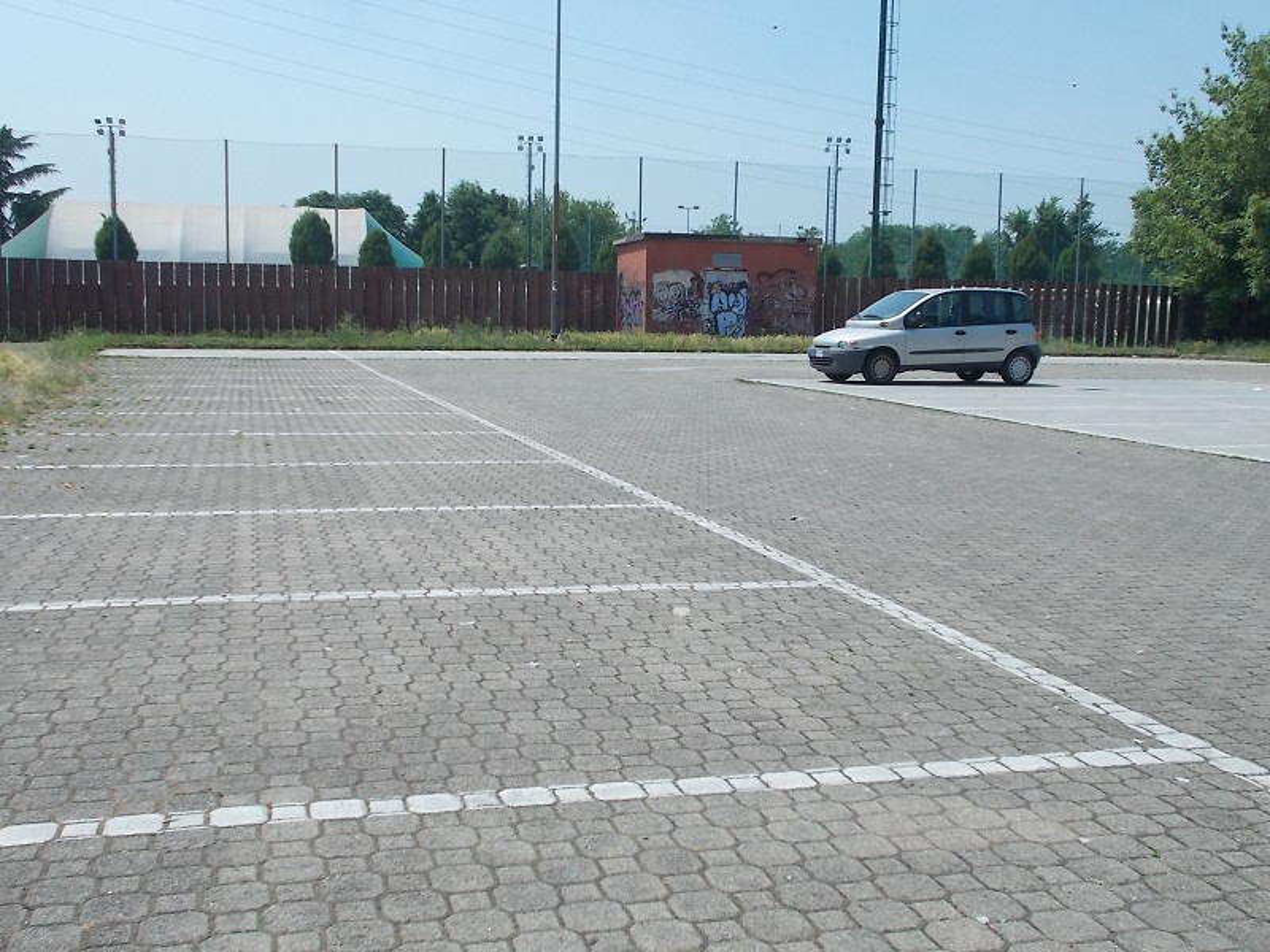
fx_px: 1431
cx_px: 635
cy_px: 476
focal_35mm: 39
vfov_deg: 36.8
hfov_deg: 47.9
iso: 80
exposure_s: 1/100
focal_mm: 6.9
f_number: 9.8
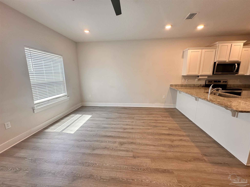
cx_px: 125
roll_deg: +0.3
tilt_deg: -9.1
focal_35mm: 14
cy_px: 94
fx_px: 101
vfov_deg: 85.7
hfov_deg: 102.1
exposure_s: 1/120
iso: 100
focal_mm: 2.22
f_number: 2.2
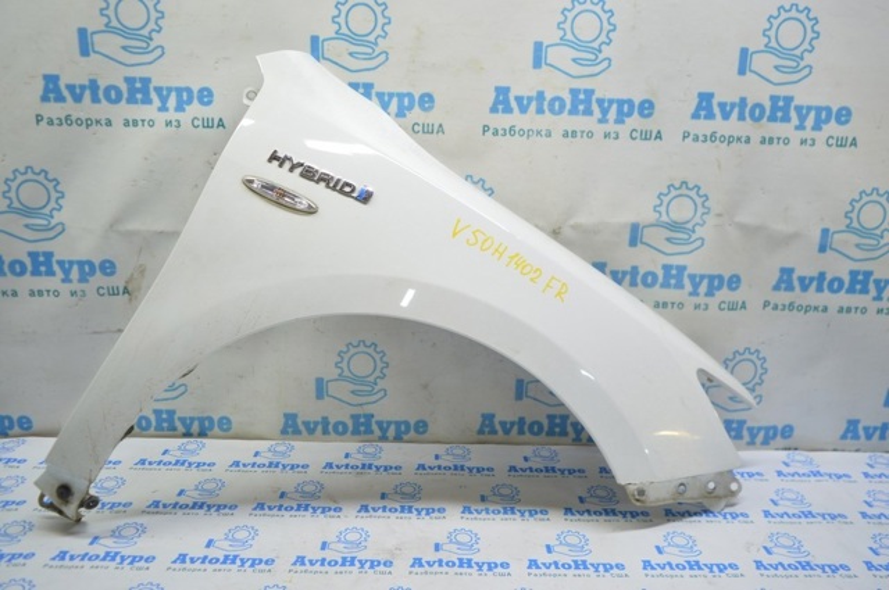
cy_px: 295
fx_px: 666
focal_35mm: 27
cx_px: 444
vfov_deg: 47.8
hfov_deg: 67.4
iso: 400
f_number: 3.5
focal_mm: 18
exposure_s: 1/50
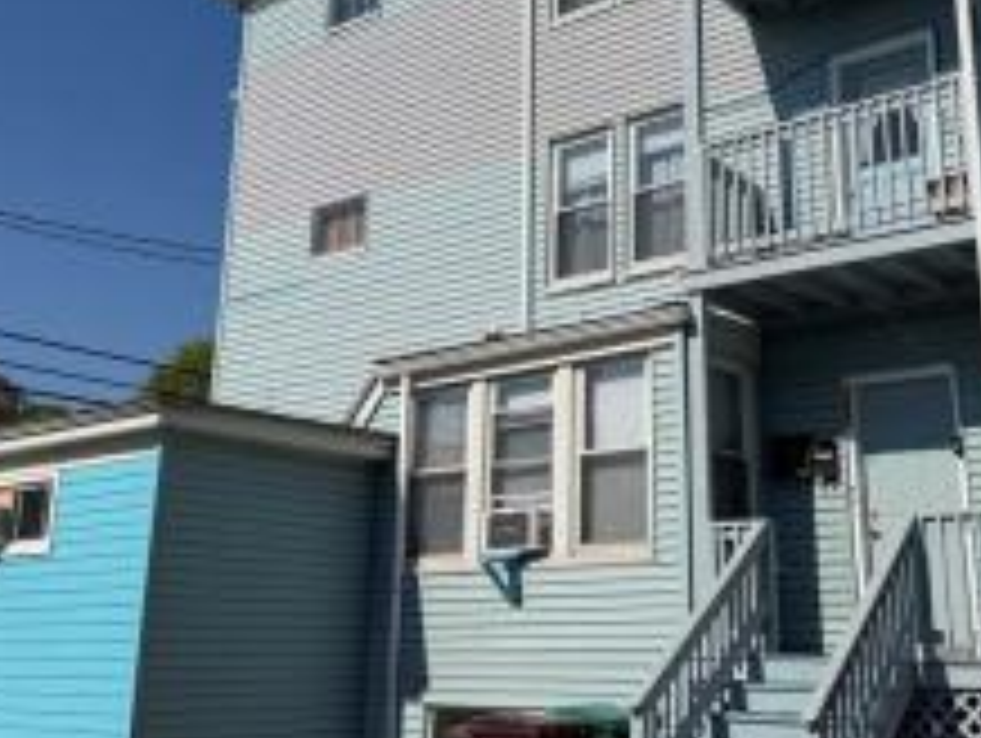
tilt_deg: +16.4
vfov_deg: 32.7
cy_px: 261
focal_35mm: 44
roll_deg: -0.7
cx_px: 580
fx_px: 1248
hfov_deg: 42.7
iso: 80
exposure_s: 1/10309
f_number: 1.78
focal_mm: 6.76
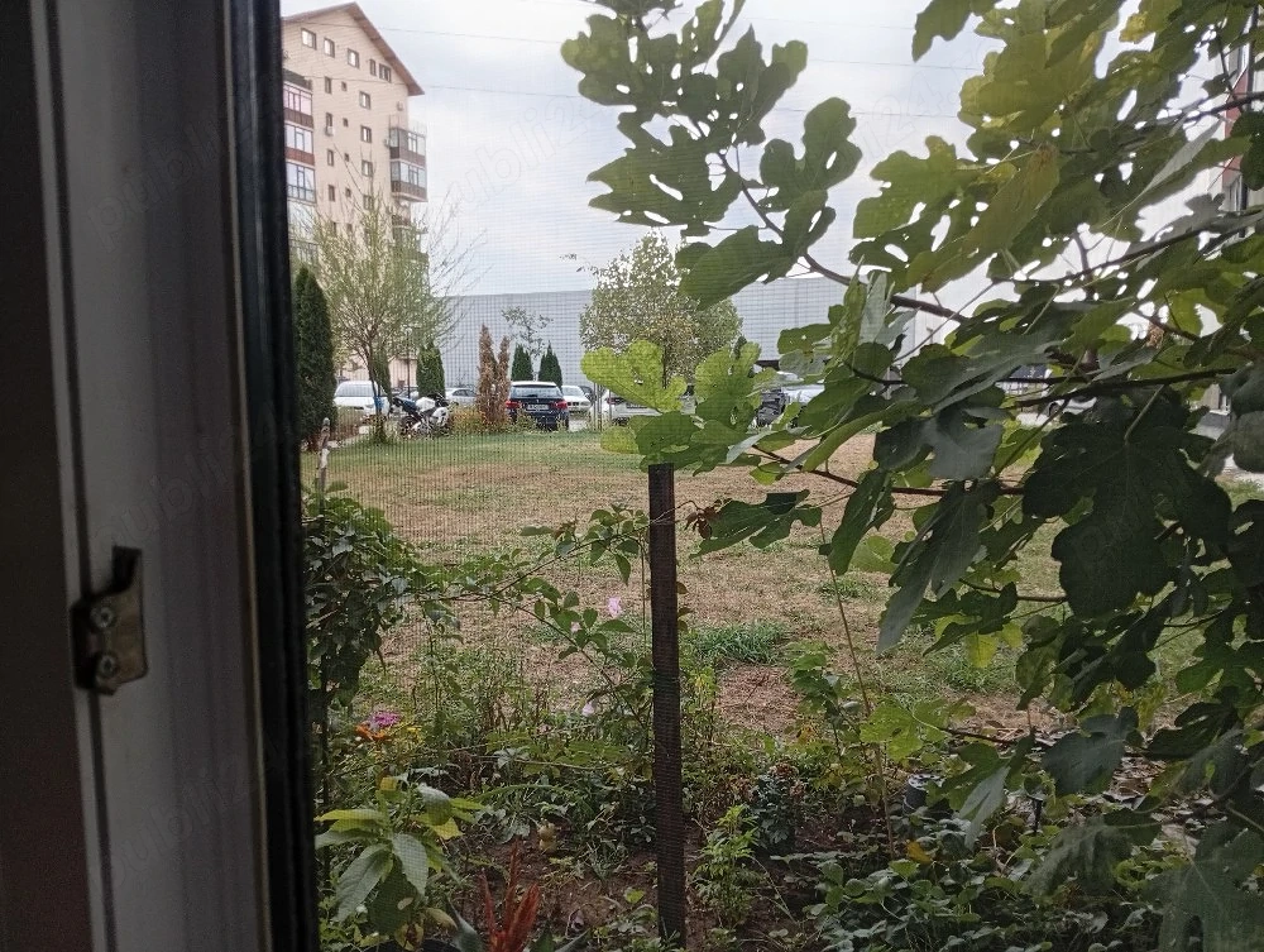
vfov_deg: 51.5
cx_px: 632
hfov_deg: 65.2
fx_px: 987
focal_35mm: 27
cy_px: 476
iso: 65
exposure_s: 1/50.3
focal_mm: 3.98
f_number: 1.8
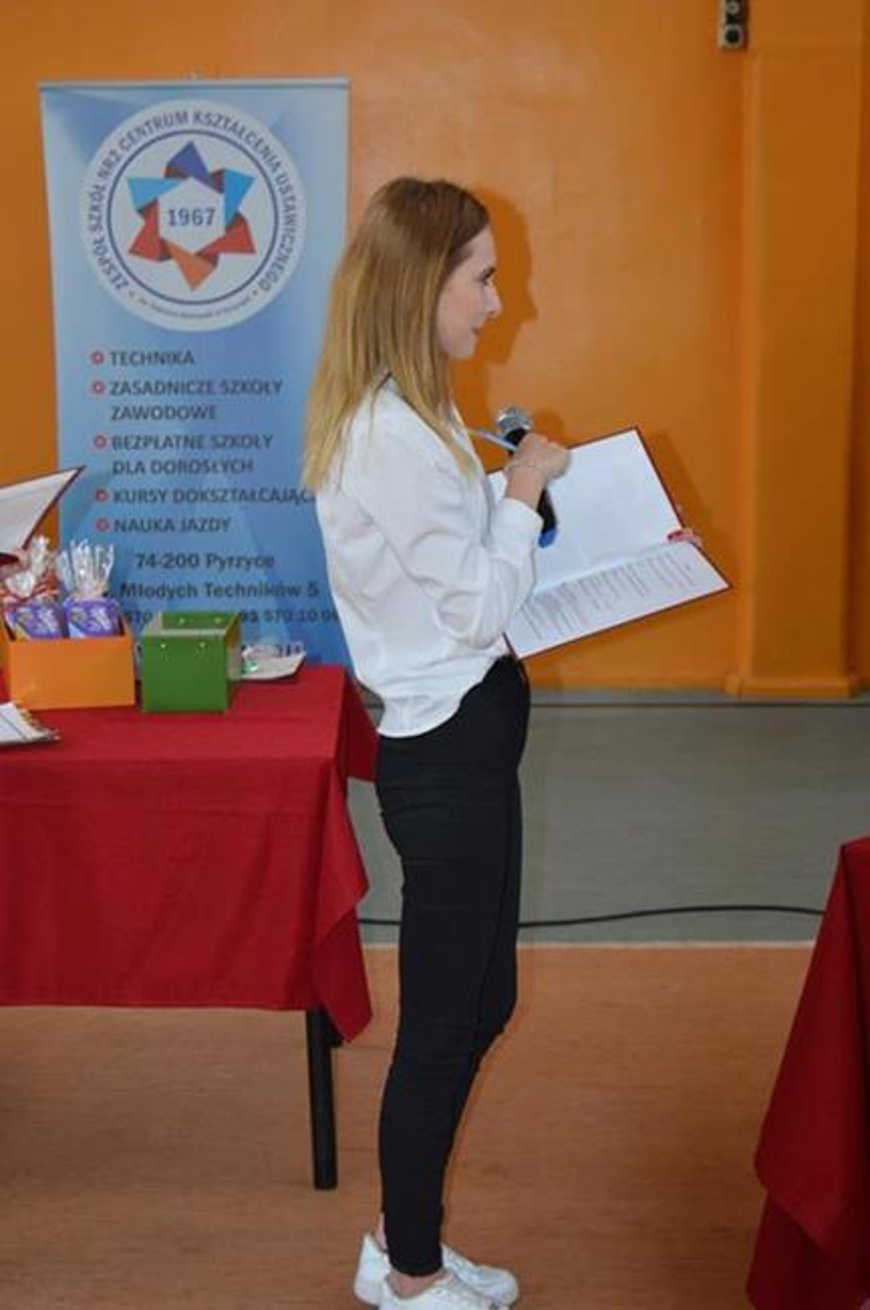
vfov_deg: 31.9
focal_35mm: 63
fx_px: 2288
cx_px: 435
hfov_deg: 21.5
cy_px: 655
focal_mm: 42
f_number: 5
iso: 900
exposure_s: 1/60
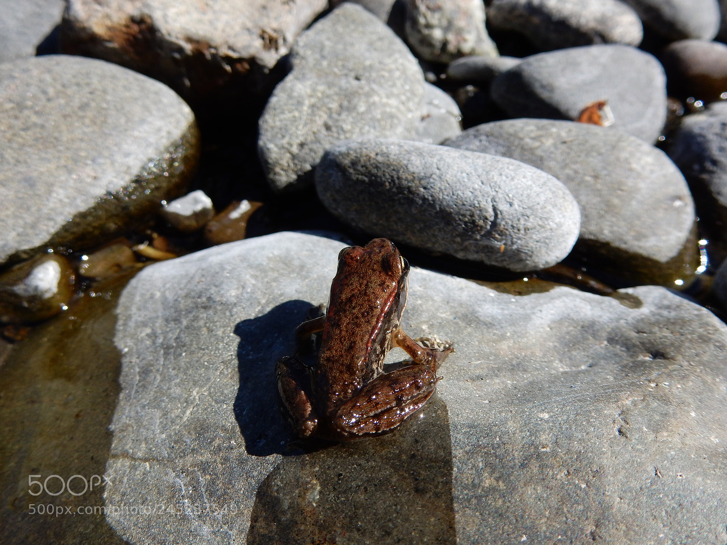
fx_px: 630
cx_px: 364
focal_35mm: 30
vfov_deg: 46.8
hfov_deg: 60.0
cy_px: 272
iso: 125
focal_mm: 5.4
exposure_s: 1/800
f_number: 4
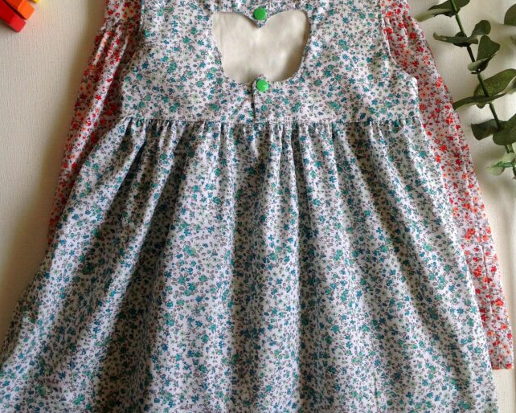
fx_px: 733
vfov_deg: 31.4
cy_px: 162
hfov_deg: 38.8
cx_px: 261
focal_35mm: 48
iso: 50
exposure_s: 1/204
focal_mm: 4.28
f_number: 2.4
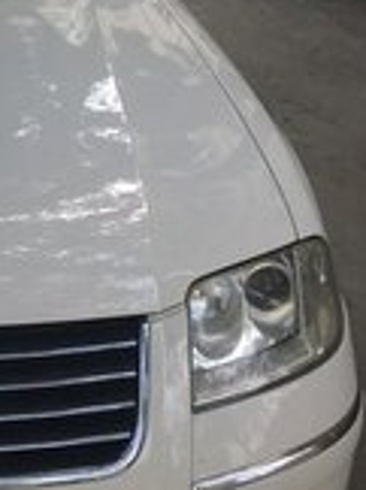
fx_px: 1258
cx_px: -169
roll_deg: +0.8
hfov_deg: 15.4
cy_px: -142
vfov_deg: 20.2
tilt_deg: -7.1
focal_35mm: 89
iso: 25
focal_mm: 4.15
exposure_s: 1/250
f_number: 2.2
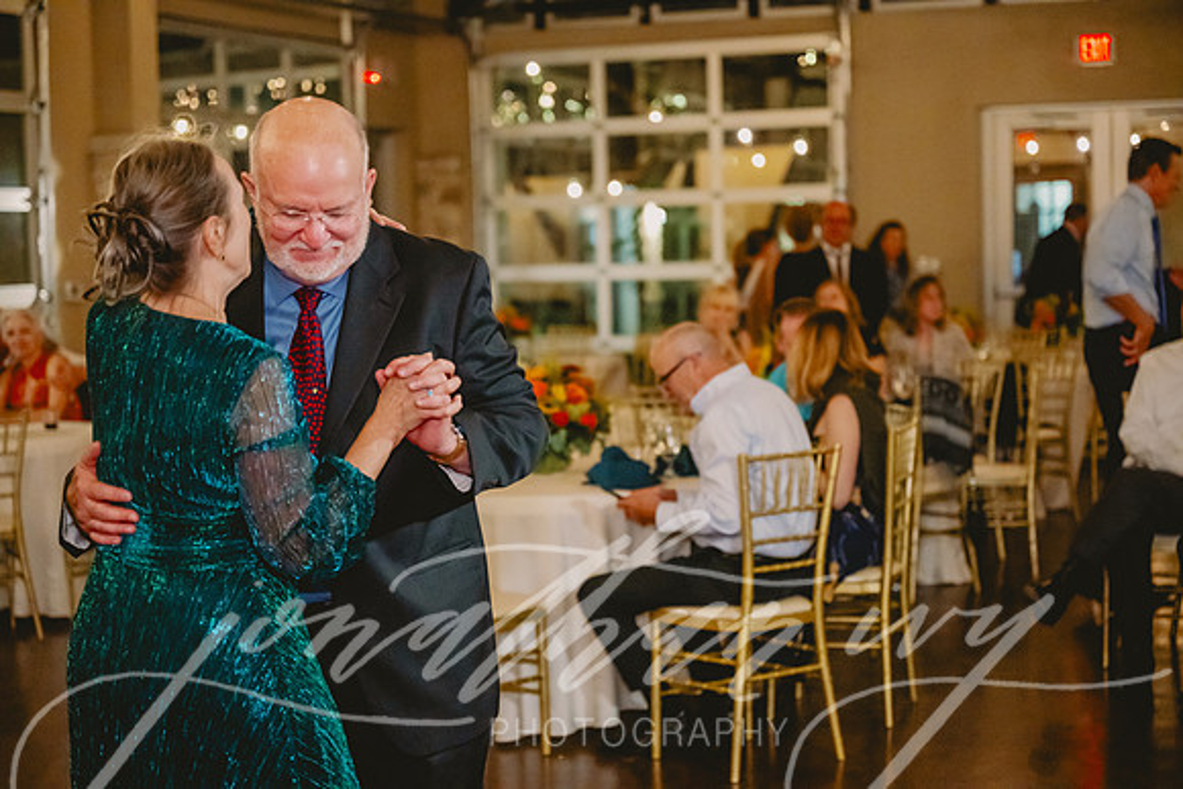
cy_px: 394
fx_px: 2301
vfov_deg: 19.5
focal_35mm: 70
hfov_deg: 28.8
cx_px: 592
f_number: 2.8
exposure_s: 1/125
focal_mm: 70
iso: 5000
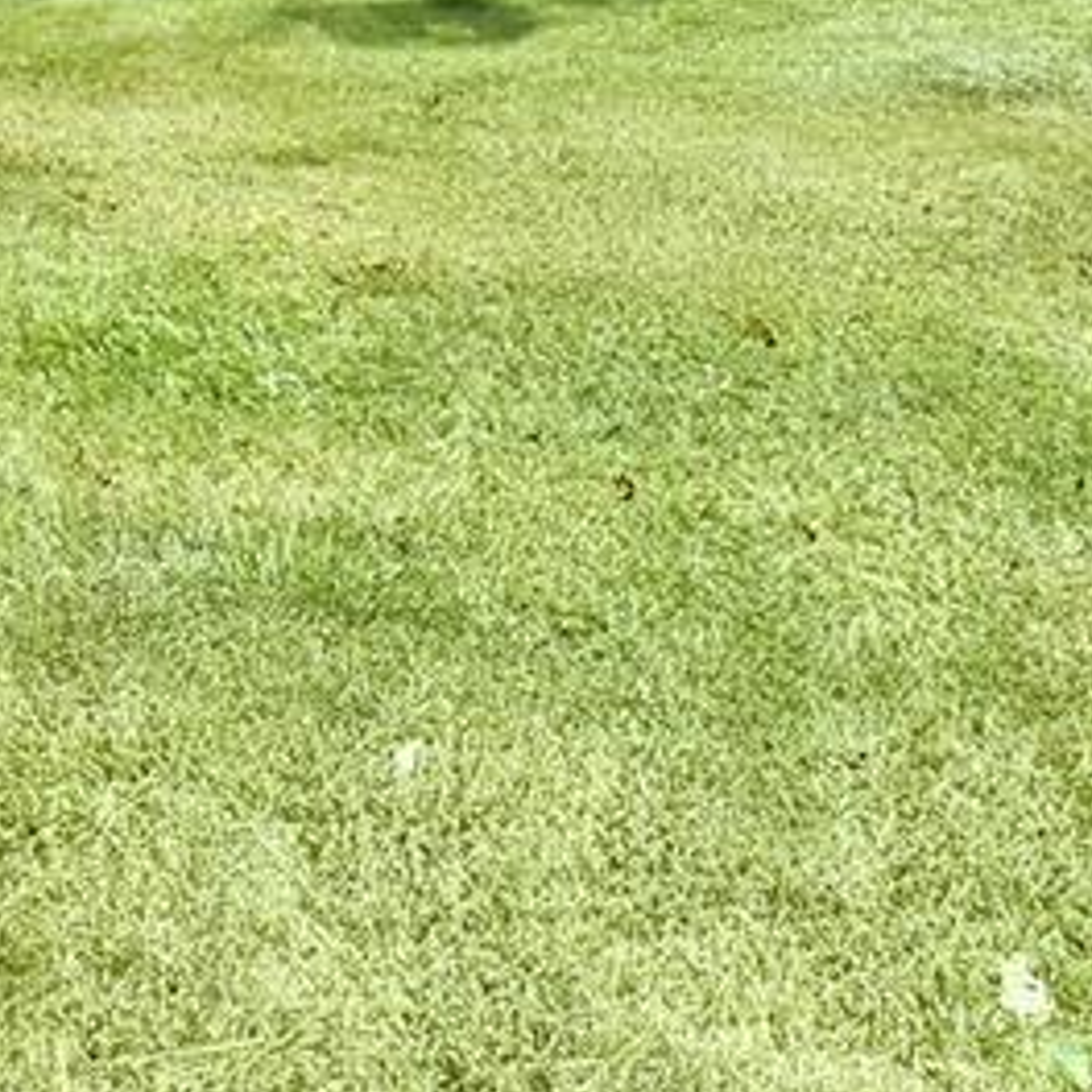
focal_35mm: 56
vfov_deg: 27.8
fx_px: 1999
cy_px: -122
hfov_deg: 30.5
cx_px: 438
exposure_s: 1/200
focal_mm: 17
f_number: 14
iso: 640
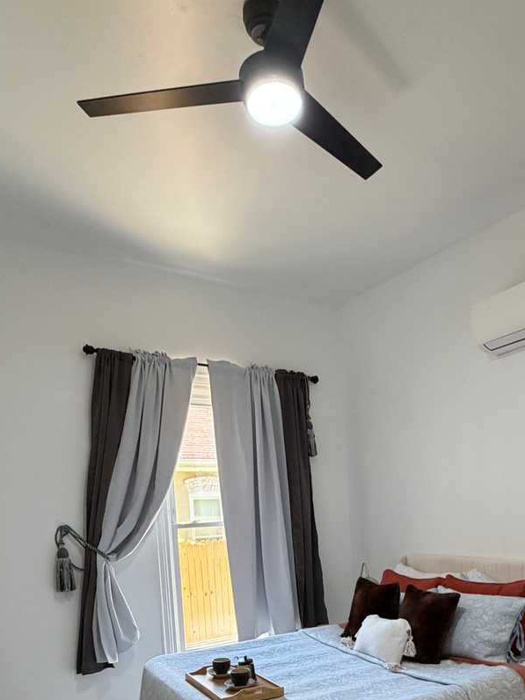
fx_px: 546
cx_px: 343
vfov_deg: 60.6
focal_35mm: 27
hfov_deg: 50.6
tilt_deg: -3.4
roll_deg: +3.6
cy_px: 550
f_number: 2.2
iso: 200
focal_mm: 2.22
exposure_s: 1/60
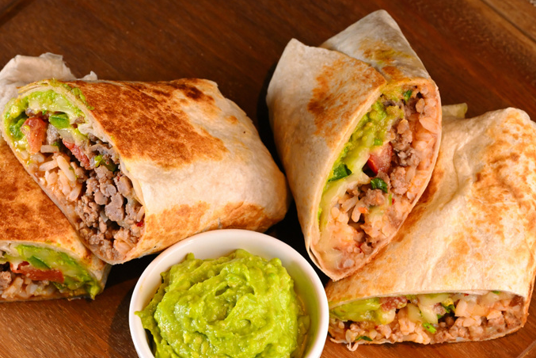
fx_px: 2309
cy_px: 236
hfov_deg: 13.2
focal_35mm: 155
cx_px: 271
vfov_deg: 8.9
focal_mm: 105
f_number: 14
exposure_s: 1/160
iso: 4000
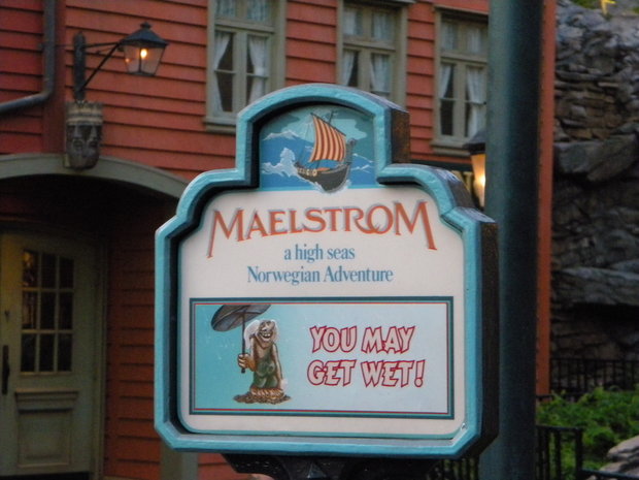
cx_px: 320
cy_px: 240
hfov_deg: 18.7
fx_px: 1938
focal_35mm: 105
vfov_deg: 14.1
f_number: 4.7
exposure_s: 1/77.1
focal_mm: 19
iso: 800
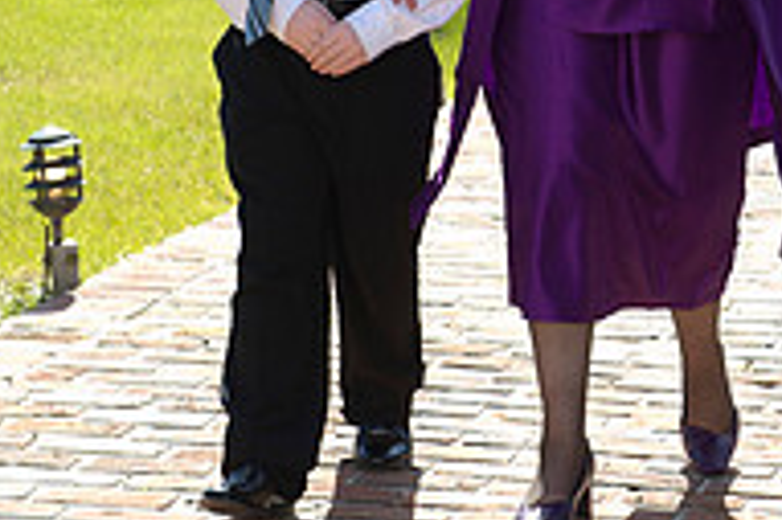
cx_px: 680
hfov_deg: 10.9
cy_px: -29
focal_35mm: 188
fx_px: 4080
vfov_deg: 7.3
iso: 100
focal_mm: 62
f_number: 5.6
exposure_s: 1/200
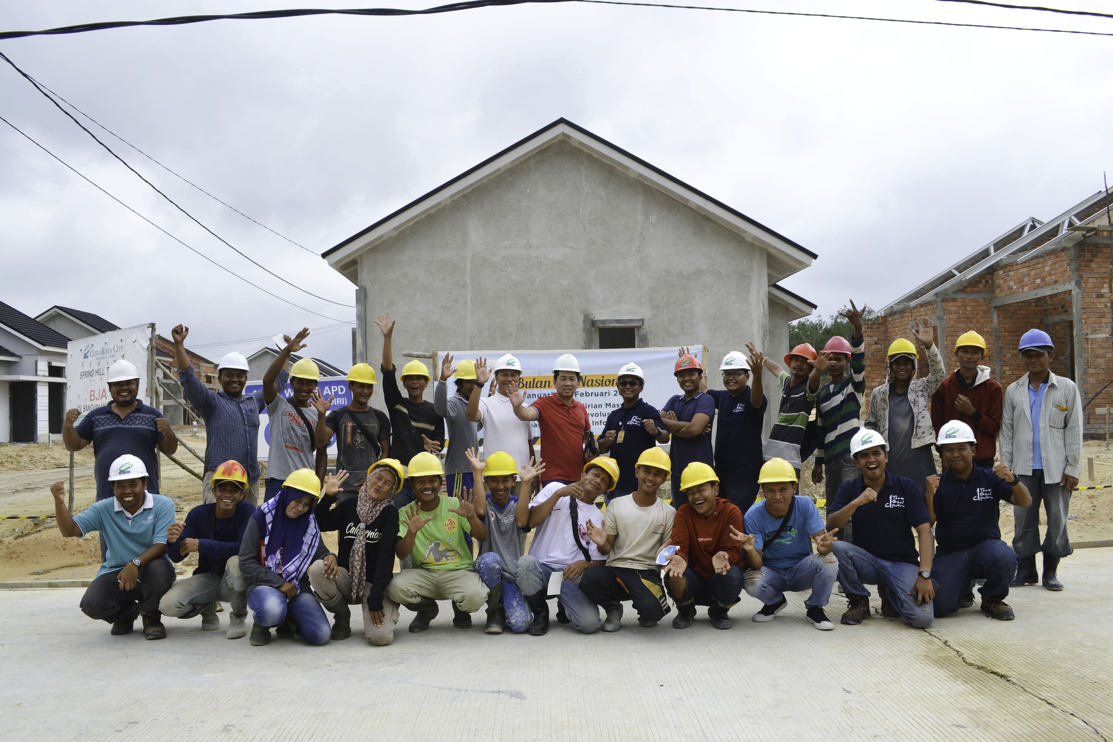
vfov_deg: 47.9
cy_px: 371
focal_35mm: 27
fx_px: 835
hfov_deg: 67.4
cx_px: 556
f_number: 8
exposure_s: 1/250
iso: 100
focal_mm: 18
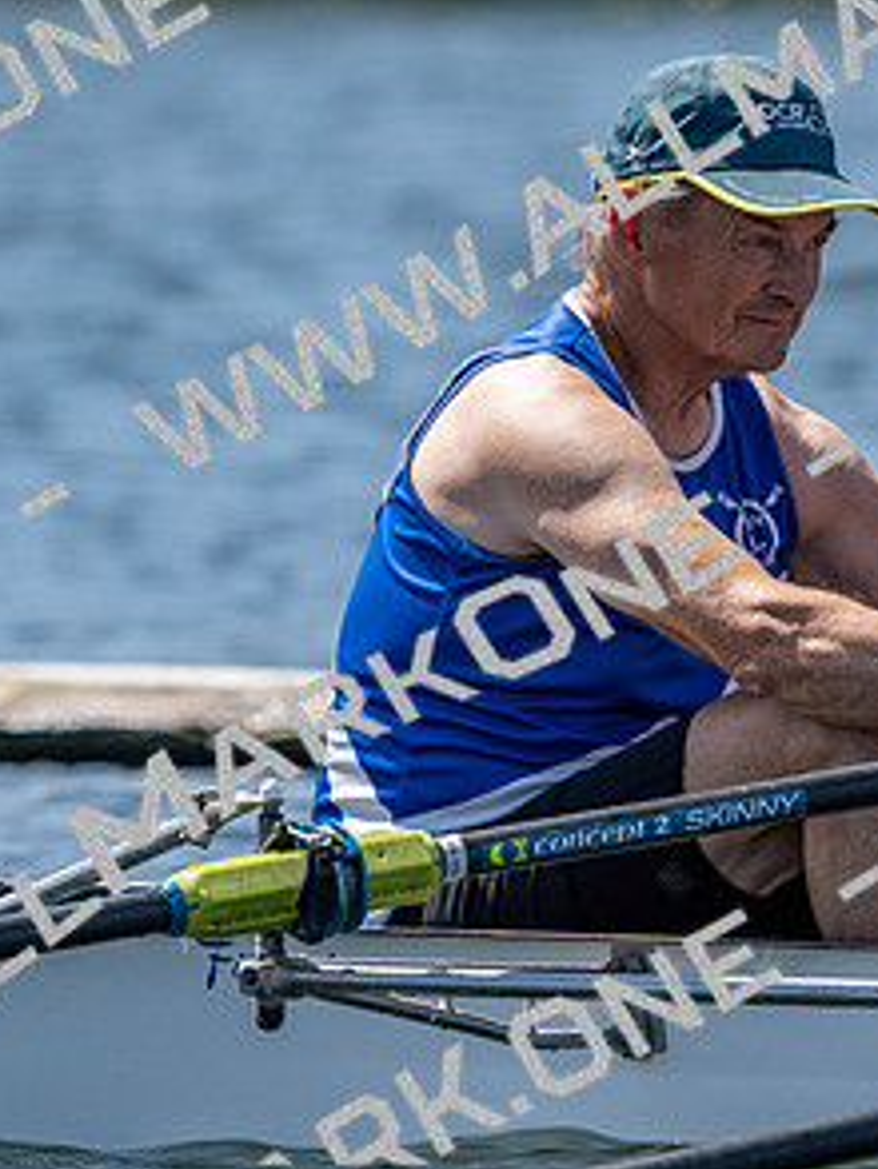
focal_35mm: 769
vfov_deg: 2.6
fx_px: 25988
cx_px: 627
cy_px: 481
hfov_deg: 1.9
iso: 250
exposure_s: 1/2000
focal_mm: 404
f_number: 6.3
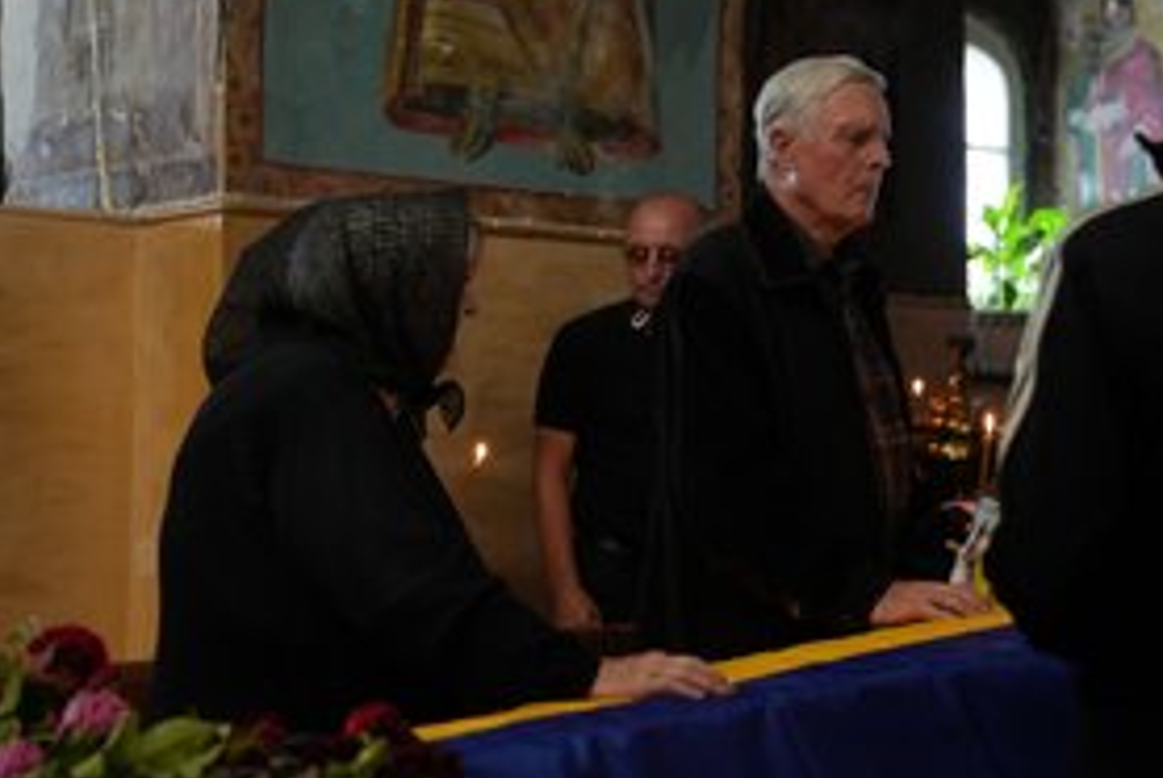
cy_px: 299
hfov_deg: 29.1
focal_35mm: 69
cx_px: 699
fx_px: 2231
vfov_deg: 19.8
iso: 2000
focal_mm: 48
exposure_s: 1/200
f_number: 2.8
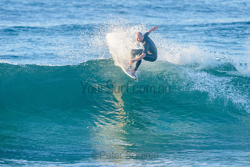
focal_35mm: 500
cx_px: 125
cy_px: 84
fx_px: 3473
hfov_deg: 4.1
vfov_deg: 2.8
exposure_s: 1/1000
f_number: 5.6
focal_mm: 500
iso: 450
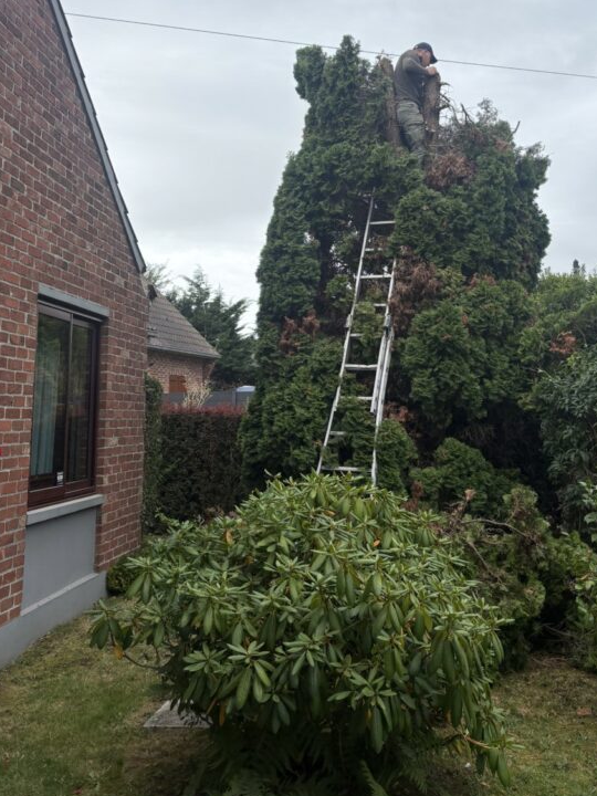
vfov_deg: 49.2
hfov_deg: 38.6
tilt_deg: +9.0
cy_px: 263
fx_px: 851
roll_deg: -0.1
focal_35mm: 37
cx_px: 329
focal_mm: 5.96
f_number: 1.6
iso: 50
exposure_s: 1/1239
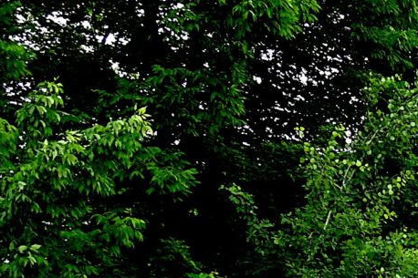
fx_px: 2238
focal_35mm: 193
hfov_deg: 9.7
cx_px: 939
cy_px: 667
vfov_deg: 6.7
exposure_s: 1/160
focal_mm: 23
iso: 400
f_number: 3.5
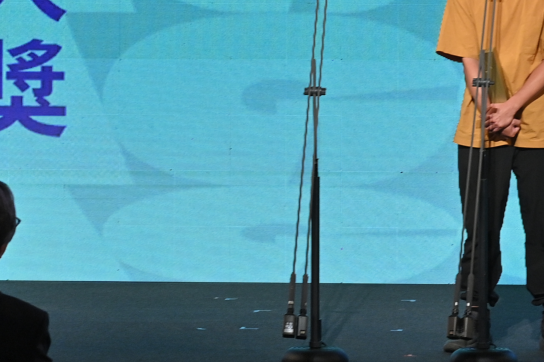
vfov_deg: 5.2
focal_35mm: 261
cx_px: 296
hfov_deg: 7.9
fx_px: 3942
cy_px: -24
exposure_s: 1/60
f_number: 10
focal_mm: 95
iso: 1600
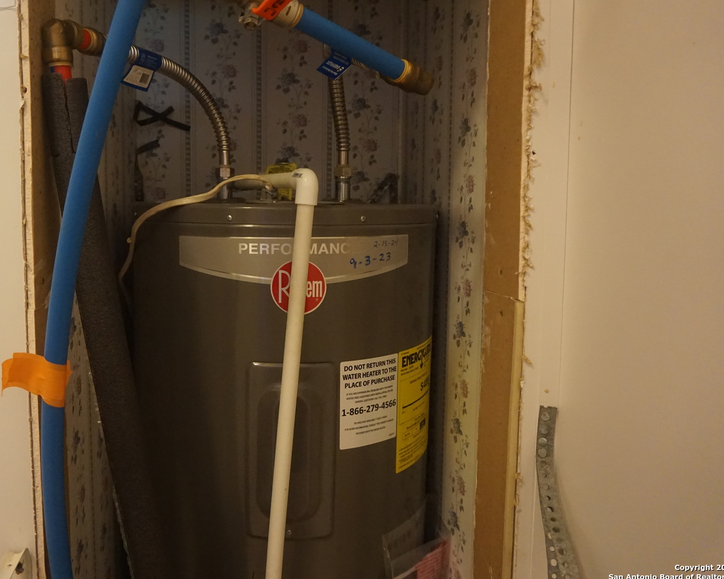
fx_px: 643
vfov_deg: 48.4
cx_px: 255
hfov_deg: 57.8
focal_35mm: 30
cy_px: 261
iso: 3200
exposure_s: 1/80
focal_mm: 16
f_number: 3.5
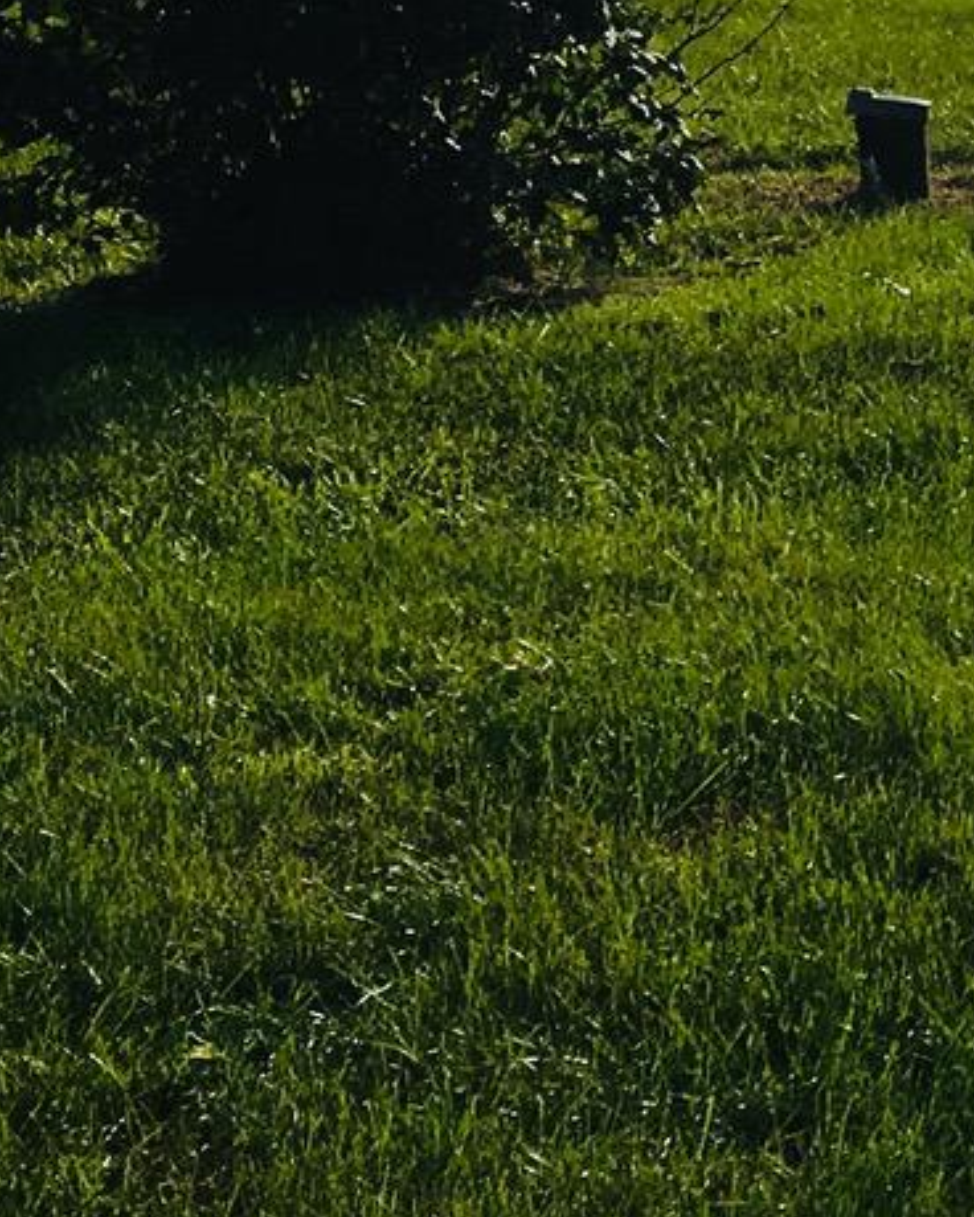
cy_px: 204
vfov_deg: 15.2
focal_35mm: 126
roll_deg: +2.2
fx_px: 4540
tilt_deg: -6.7
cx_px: 2117
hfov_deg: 10.9
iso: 25
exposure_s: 1/3846
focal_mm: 4.15
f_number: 2.2
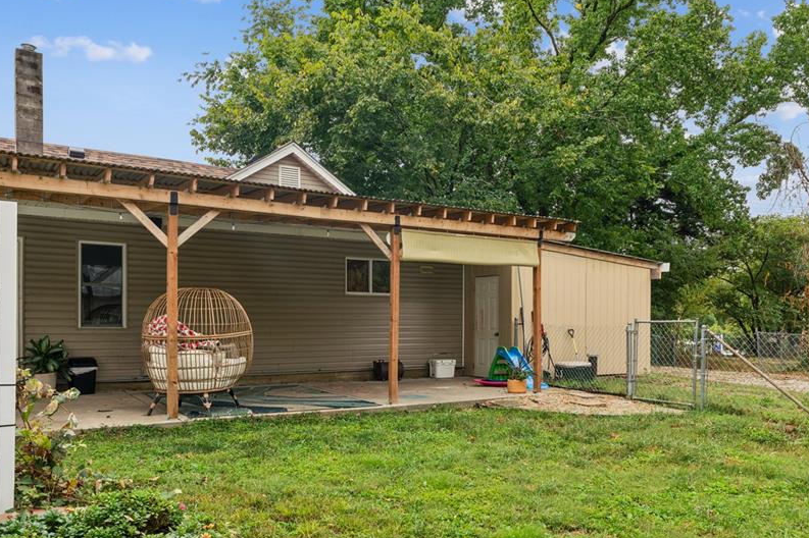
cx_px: 459
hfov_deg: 60.1
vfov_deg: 42.0
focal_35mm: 31
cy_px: 335
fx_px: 696
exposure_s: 1/8
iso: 100
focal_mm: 24
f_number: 22
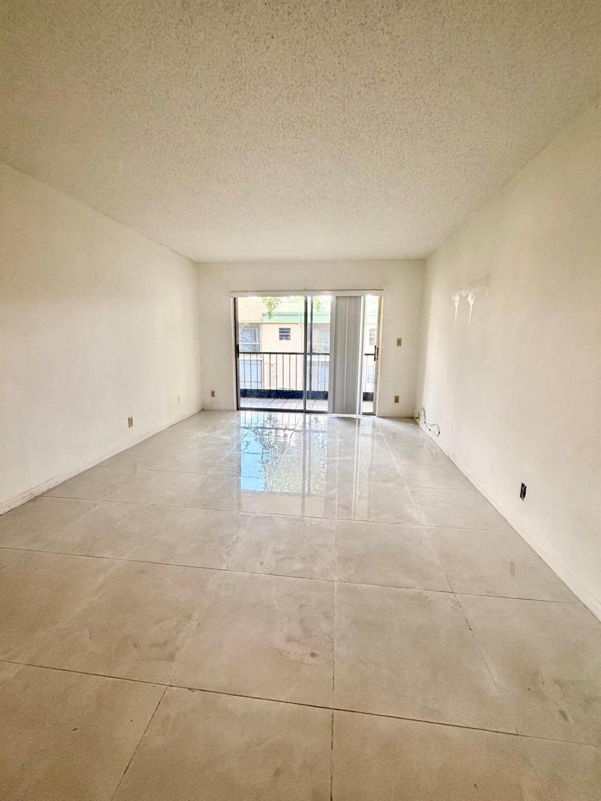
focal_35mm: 14
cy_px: 400
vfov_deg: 102.1
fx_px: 324
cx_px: 300
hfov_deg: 85.7
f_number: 2.2
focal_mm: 2.22
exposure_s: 1/120
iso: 250
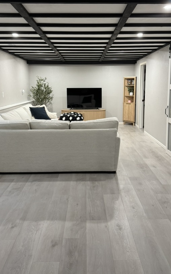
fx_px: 239
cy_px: 120
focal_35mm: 32
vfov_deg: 59.5
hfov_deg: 39.4
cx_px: 92
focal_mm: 6.76
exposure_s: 1/60
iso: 320
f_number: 1.78
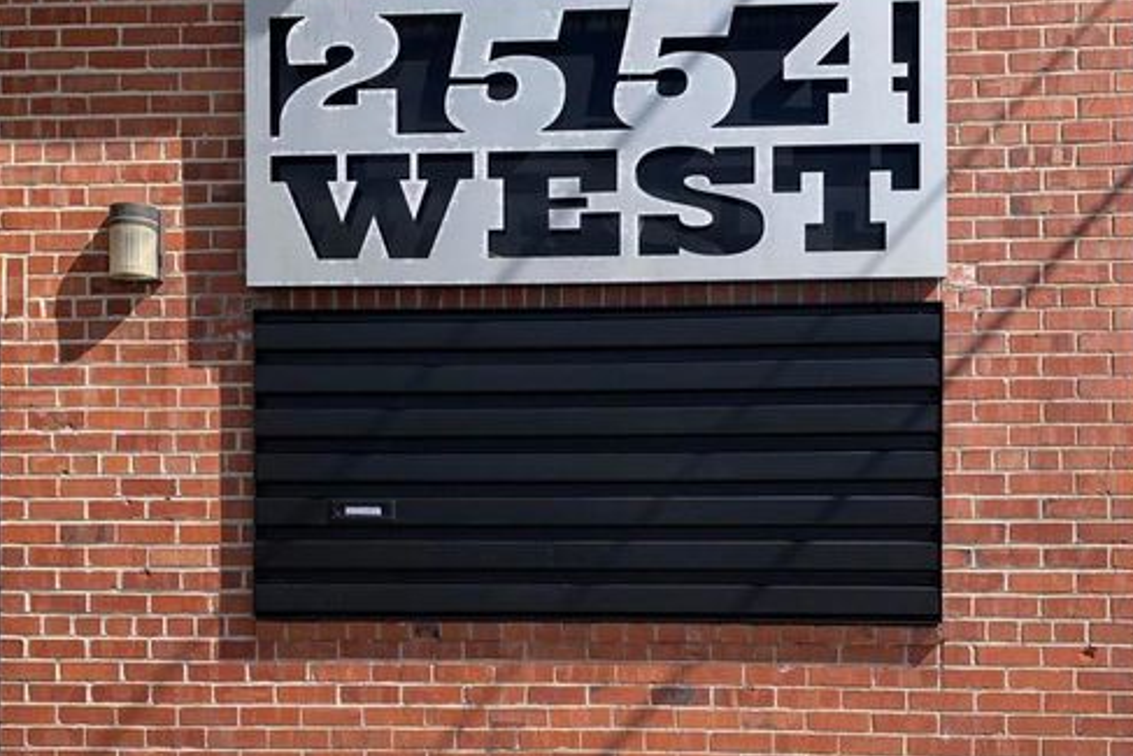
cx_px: 577
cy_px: 569
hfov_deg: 51.9
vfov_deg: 35.2
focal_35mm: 37
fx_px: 1165
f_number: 1.8
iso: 25
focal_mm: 4.25
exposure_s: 1/1610
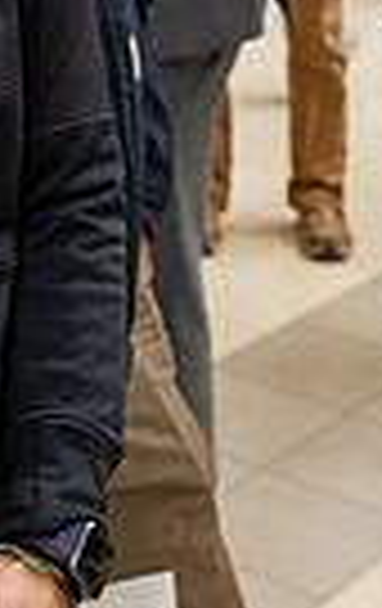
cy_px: -297
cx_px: 83
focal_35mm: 131
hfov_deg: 10.0
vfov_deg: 14.8
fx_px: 2171
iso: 2500
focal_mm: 28
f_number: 4
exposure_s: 1/320
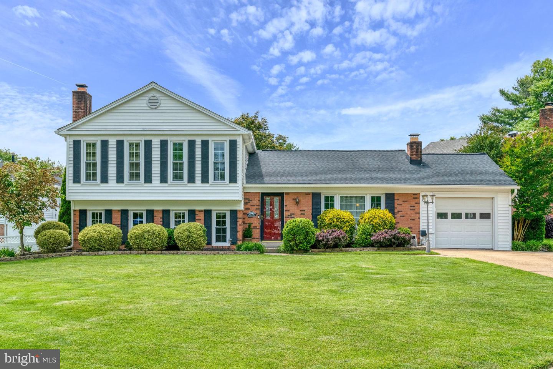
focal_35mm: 35
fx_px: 538
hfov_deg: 54.4
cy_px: 184
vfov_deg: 37.9
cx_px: 276
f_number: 8
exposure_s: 1/4000
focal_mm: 35
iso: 1250
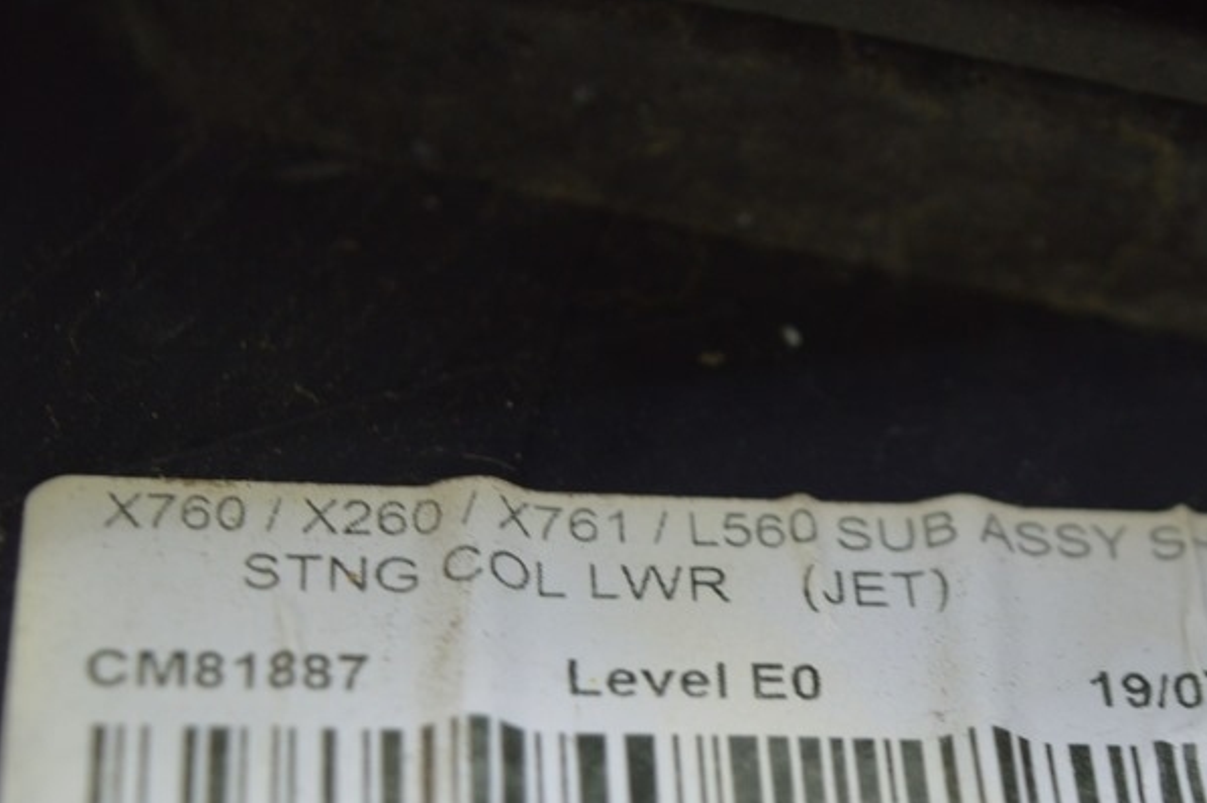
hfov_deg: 17.7
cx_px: 702
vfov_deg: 11.8
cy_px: 460
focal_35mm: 116
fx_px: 3881
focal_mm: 45
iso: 400
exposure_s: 1/20
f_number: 5.6
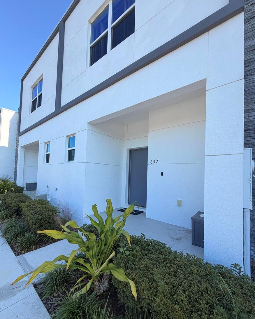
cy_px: 170
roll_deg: -1.4
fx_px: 141
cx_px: 126
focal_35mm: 15
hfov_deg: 84.1
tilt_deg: +2.8
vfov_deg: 96.6
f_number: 2.2
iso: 50
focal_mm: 2.22
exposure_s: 1/289
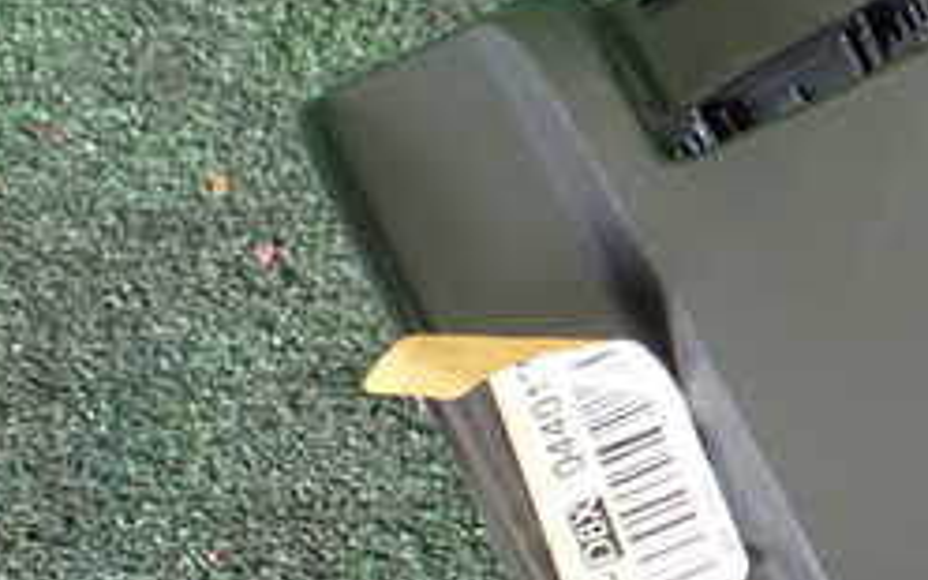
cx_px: 1070
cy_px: 284
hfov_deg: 24.6
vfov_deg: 16.9
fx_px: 1947
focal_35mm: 77
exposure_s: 1/40
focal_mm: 5.4
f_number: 2.3
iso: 800
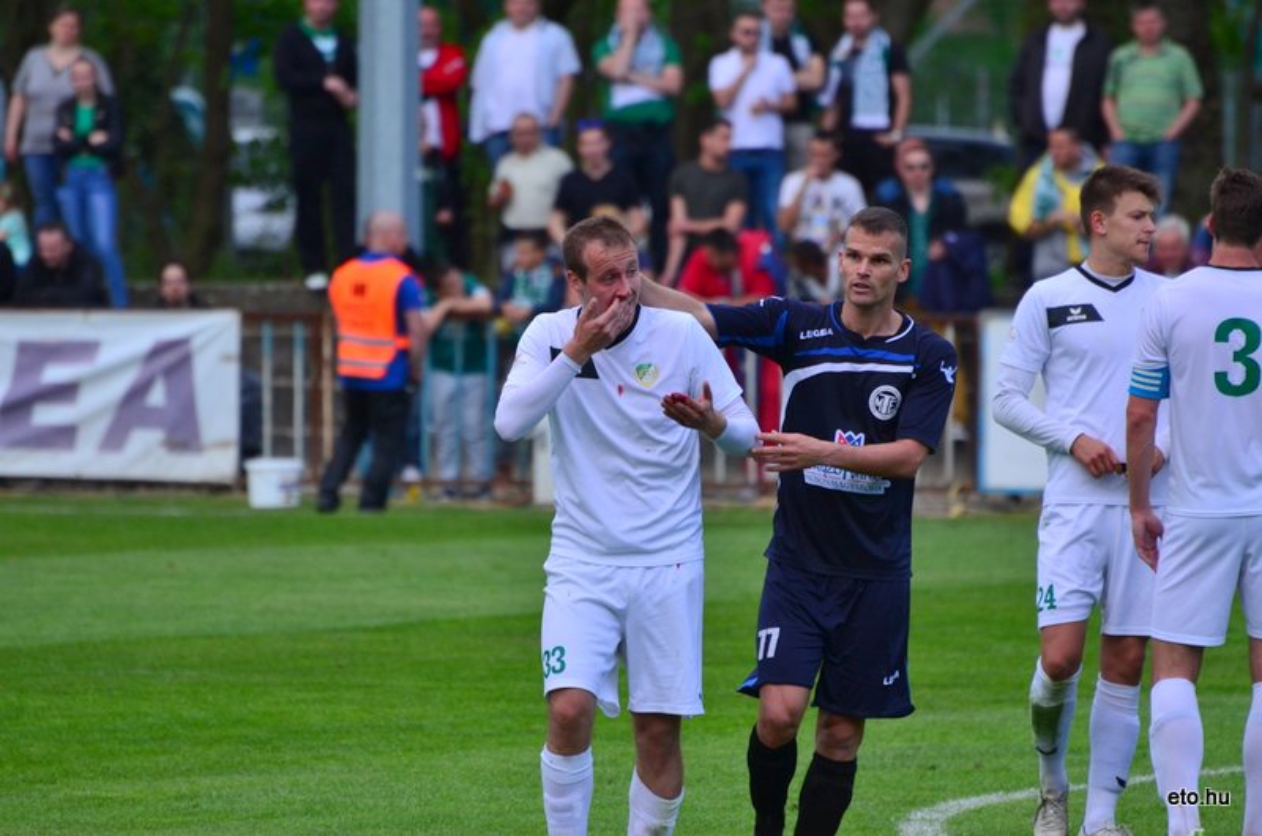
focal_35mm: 450
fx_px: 15743
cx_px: 631
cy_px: 418
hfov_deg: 4.6
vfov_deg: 3.0
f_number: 5.6
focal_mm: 300
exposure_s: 1/800
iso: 640
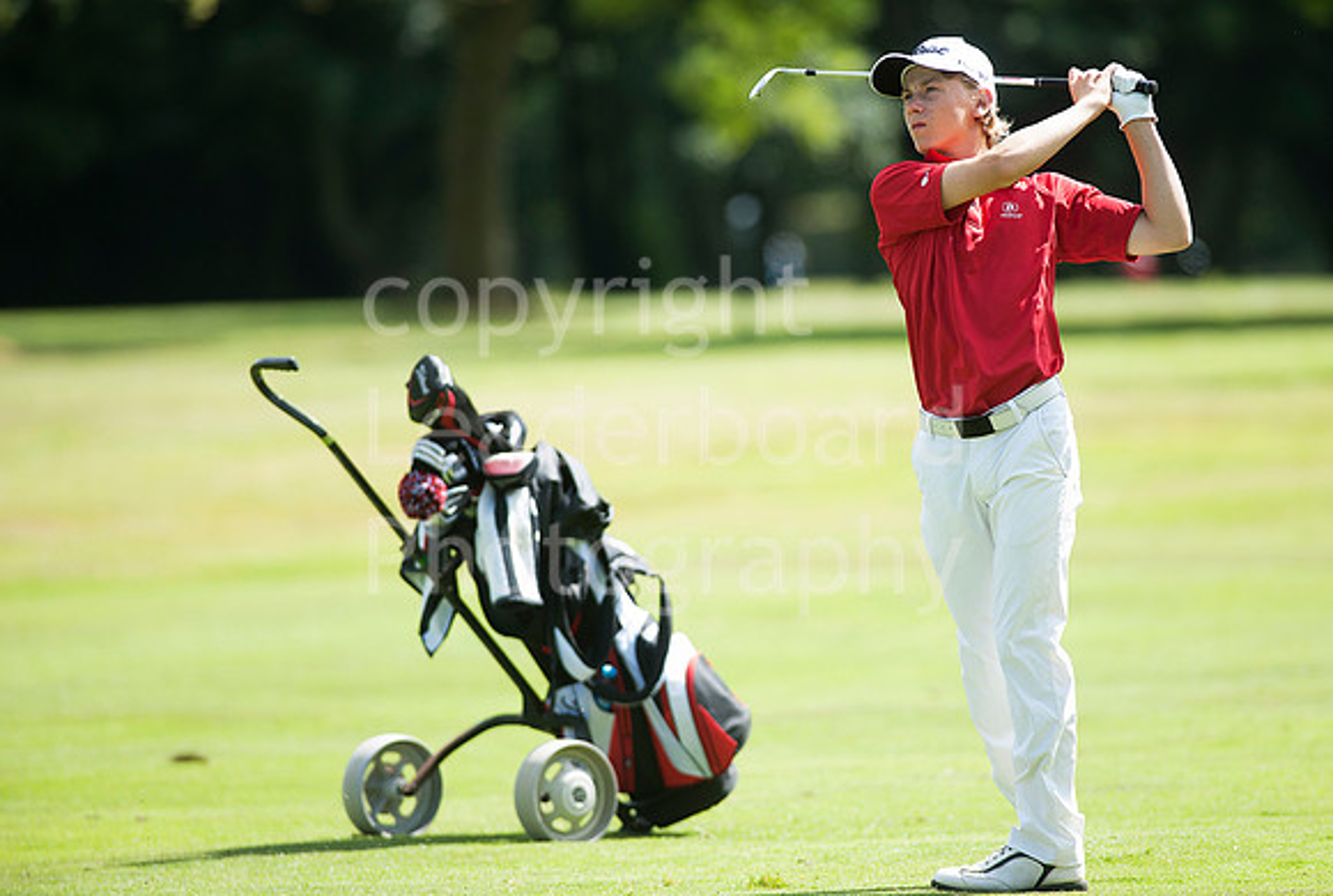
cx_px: 666
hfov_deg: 6.8
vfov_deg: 4.6
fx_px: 11137
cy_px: 448
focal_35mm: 300
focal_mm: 300
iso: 320
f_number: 4
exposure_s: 1/1250
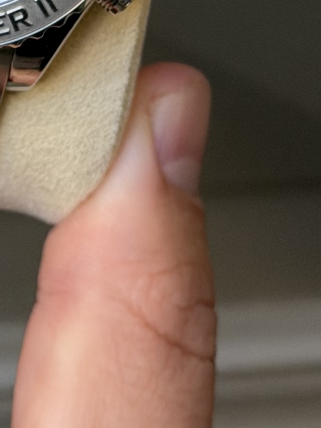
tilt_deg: -41.0
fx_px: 1459
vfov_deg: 16.0
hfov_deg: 12.3
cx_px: -31
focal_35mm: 118
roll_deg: +8.3
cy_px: -95
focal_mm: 6.76
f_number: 1.78
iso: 50
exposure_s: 1/161
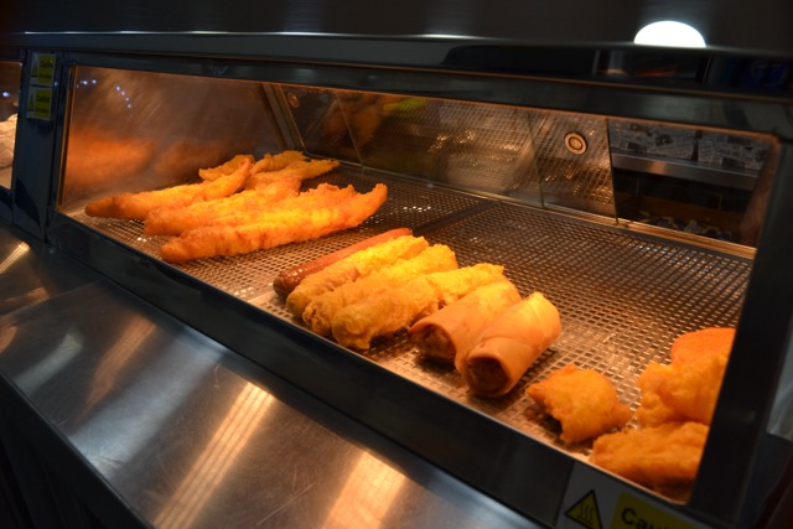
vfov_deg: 43.6
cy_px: 264
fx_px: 661
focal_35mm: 30
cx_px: 396
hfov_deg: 61.9
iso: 200
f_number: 5.6
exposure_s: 1/125
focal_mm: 20
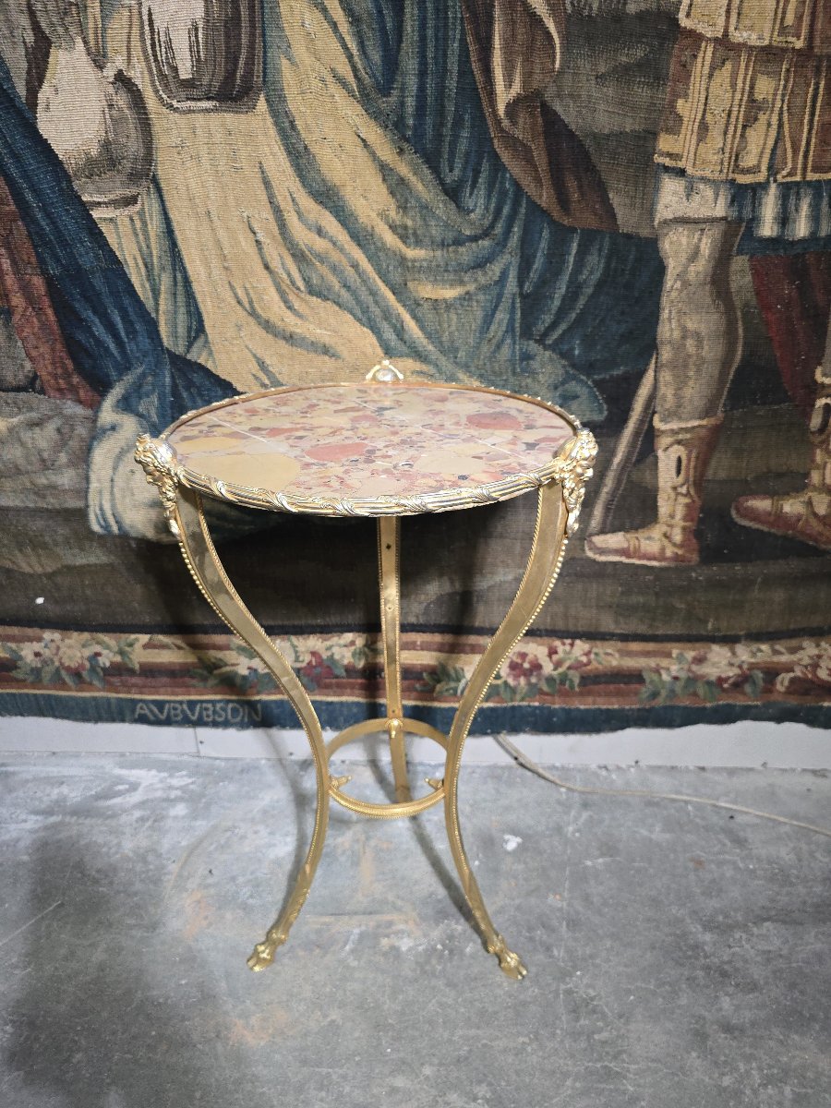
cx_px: 416
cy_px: 554
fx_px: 736
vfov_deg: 73.9
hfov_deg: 58.9
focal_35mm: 23
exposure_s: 1/31.8
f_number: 1.7
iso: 320
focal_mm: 6.3
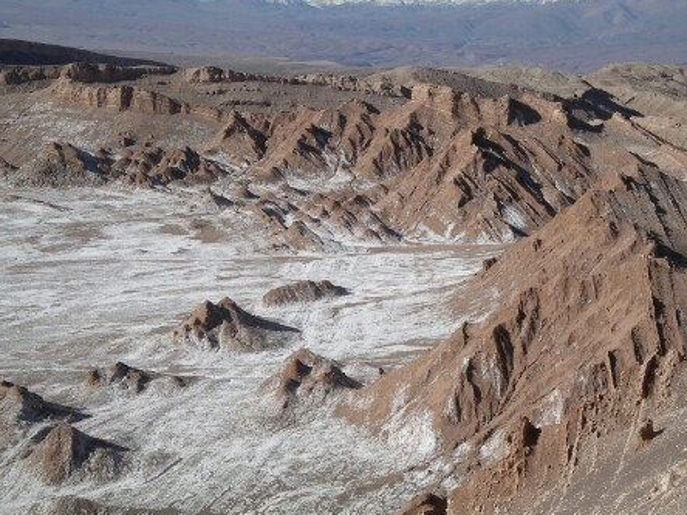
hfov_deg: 18.5
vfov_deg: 14.0
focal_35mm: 106
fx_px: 2104
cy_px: 238
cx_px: 361
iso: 80
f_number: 7.2
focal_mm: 20.4
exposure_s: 1/320
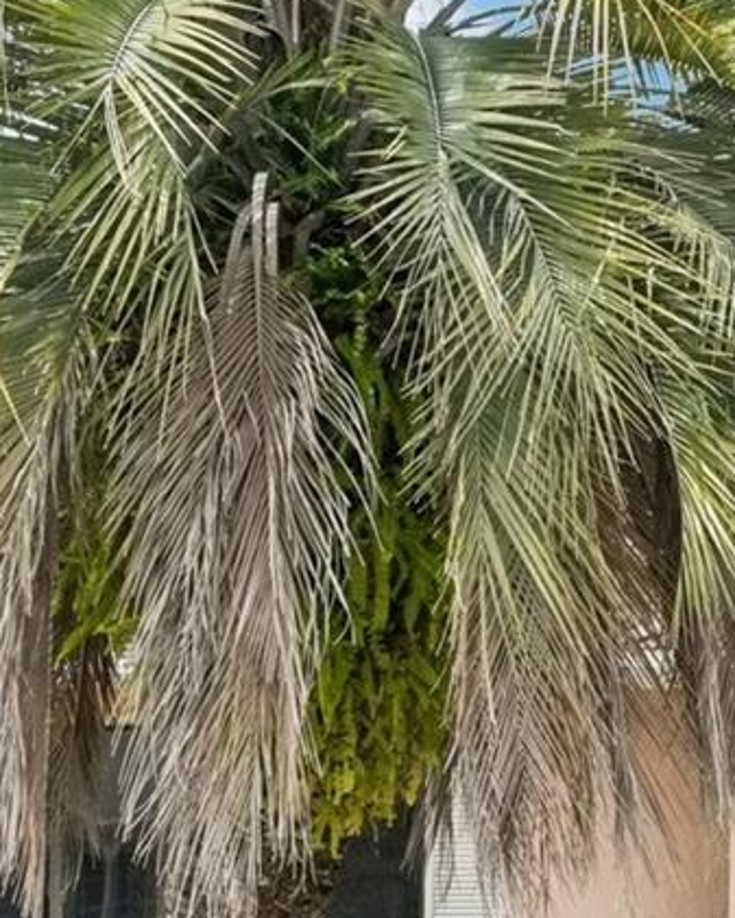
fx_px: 2908
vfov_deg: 17.7
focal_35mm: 107
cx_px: 1027
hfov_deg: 13.7
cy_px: 835
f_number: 8
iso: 800
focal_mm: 20
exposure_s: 1/2000
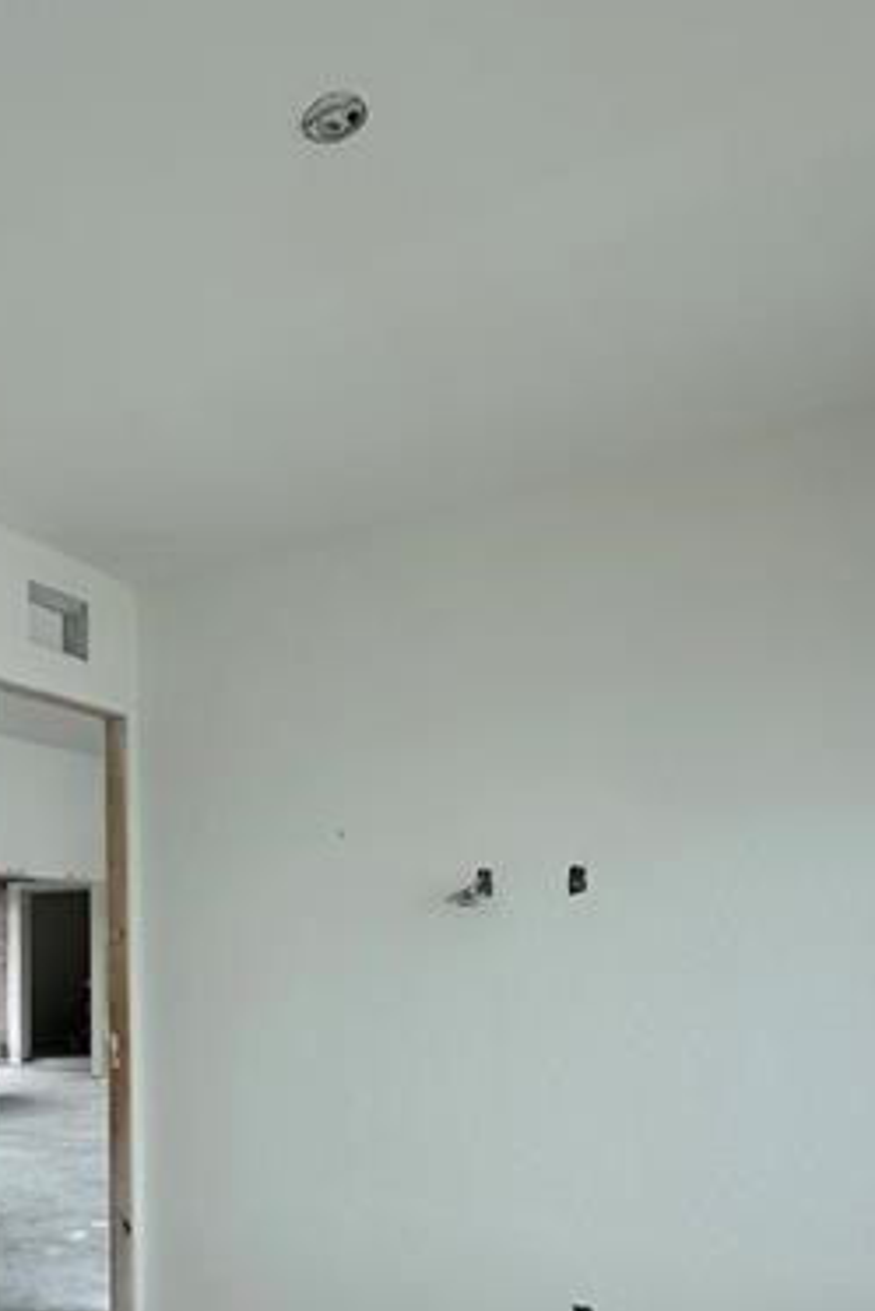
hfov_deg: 39.9
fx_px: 1093
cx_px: 63
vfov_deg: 59.8
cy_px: 917
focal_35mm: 30
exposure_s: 1/418
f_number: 2.2
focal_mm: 2.22
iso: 40
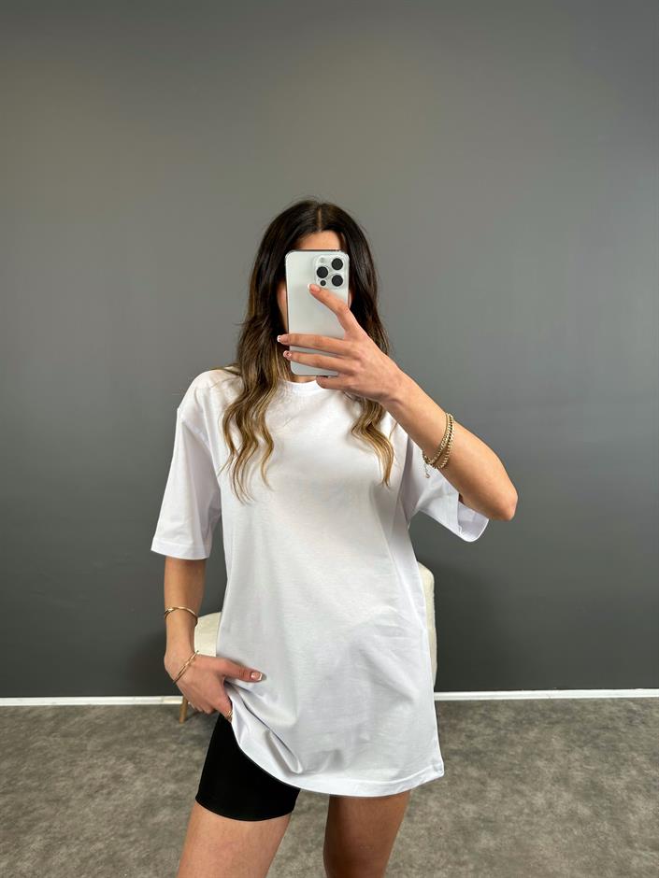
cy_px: 439
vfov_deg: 71.6
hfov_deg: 56.8
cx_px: 330
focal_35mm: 24
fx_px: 609
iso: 80
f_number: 1.78
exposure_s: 1/100
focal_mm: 6.86
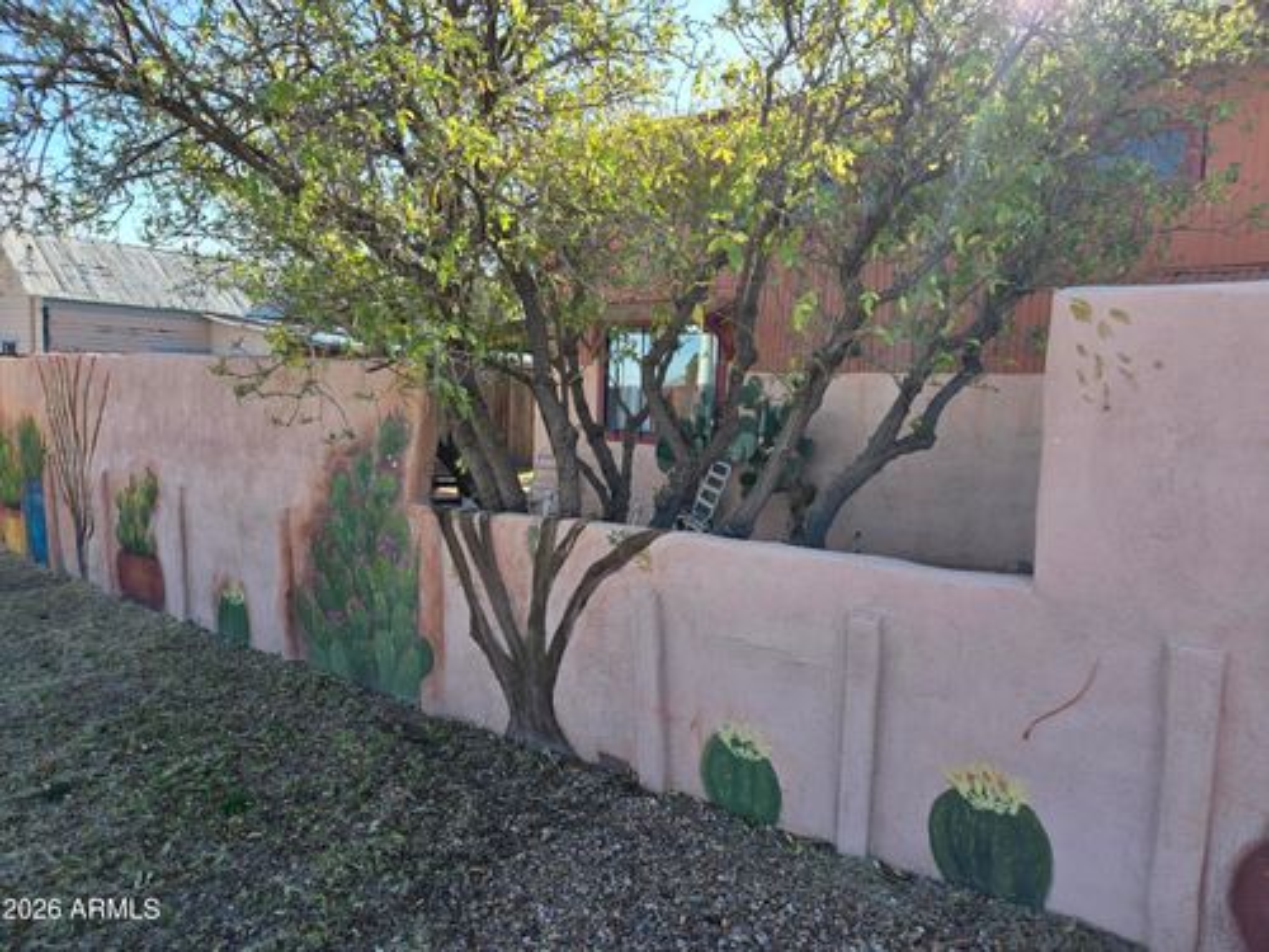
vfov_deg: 58.9
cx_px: 634
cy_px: 476
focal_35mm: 23
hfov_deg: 73.9
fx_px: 843
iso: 80
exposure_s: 1/1008
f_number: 1.8
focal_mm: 5.4
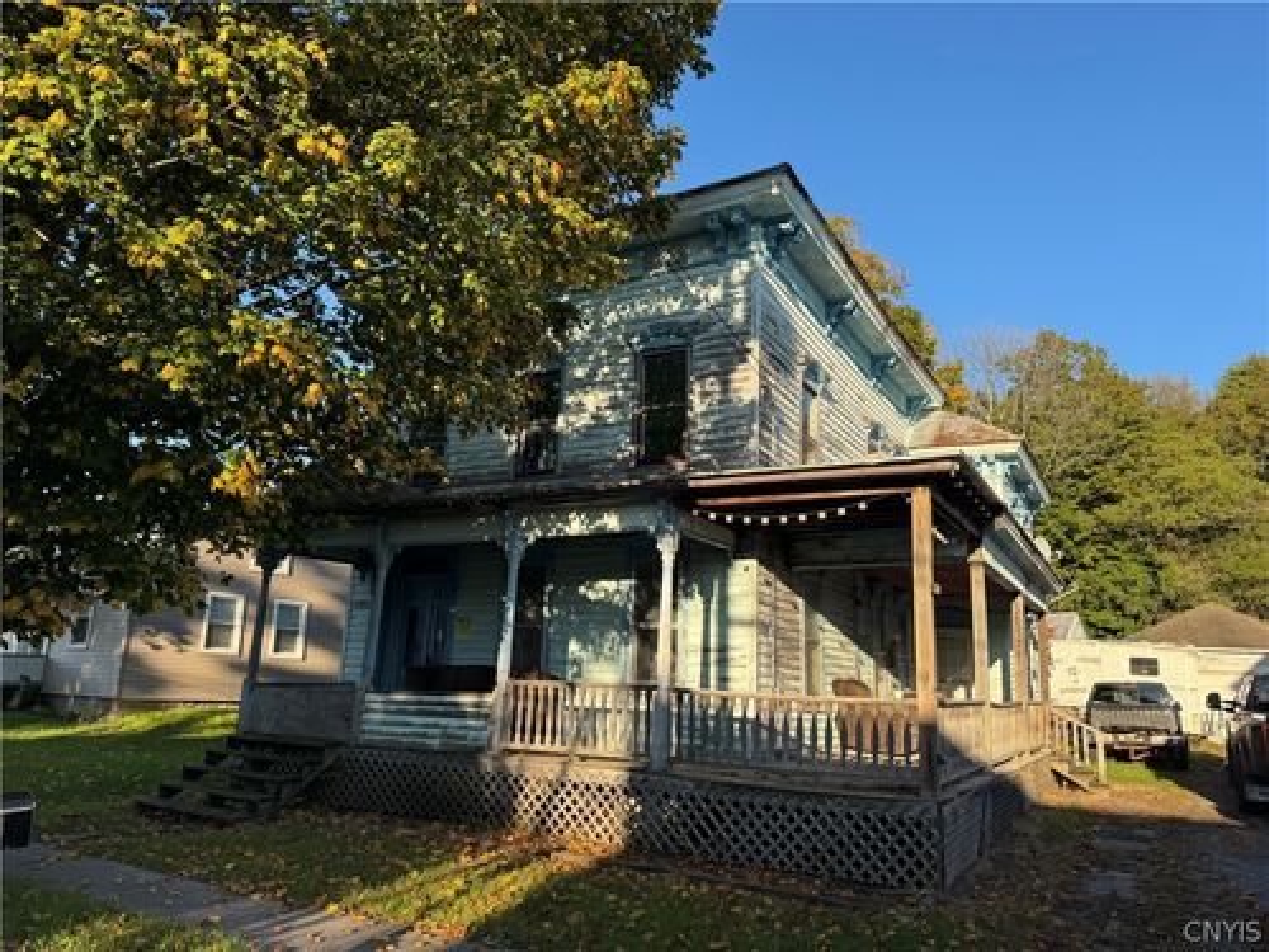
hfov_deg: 71.6
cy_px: 476
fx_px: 880
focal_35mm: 24
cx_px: 634
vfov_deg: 56.8
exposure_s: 1/1285
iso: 80
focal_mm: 6.76
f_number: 1.78
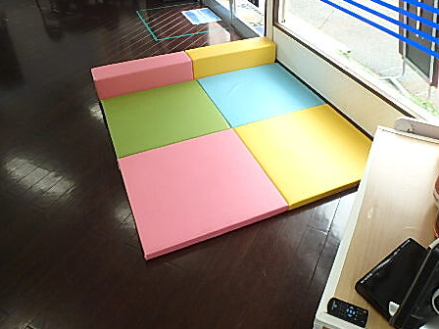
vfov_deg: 46.6
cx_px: 238
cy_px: 136
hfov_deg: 59.9
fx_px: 380
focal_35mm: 30
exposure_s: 1/60
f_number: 3.5
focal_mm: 3.7
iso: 160
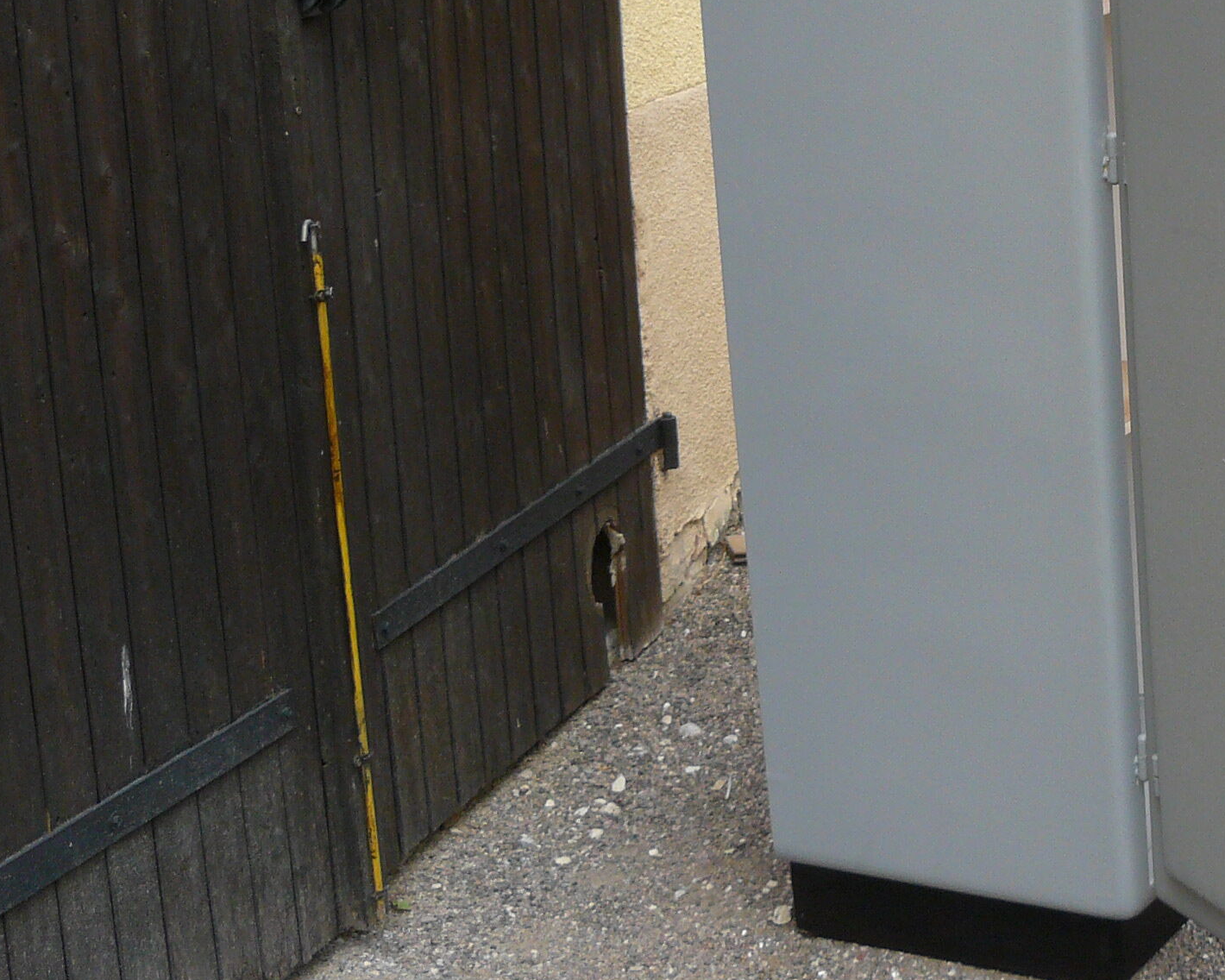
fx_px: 2755
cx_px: 1153
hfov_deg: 24.2
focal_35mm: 76
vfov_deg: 20.0
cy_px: 217
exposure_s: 1/250
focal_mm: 6
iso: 100
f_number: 4
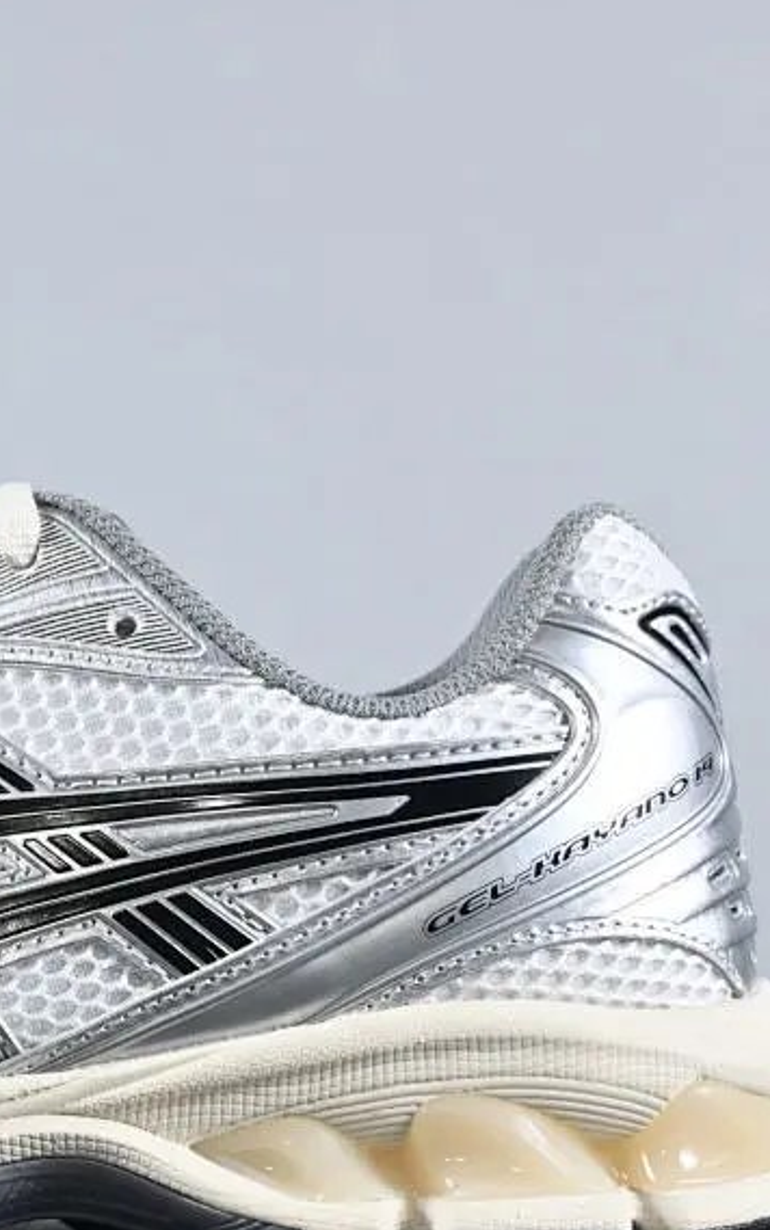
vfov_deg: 18.0
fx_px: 3892
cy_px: 735
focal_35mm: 116
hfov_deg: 11.1
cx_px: -134
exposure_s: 1/125
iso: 1000
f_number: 5.6
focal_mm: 40
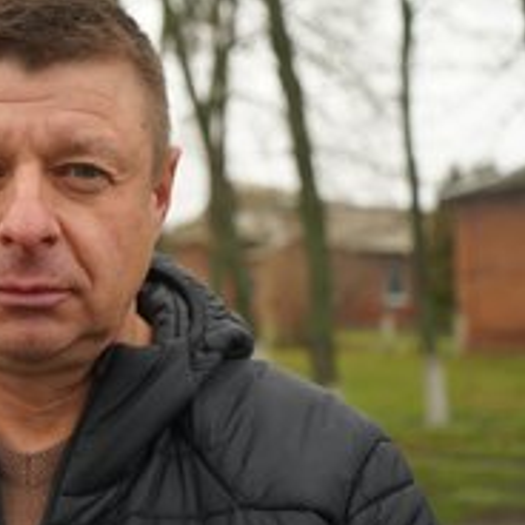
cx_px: -43
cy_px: 284
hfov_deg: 22.7
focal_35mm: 72
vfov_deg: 24.0
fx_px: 1235
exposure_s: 1/160
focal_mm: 39
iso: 250
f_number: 4
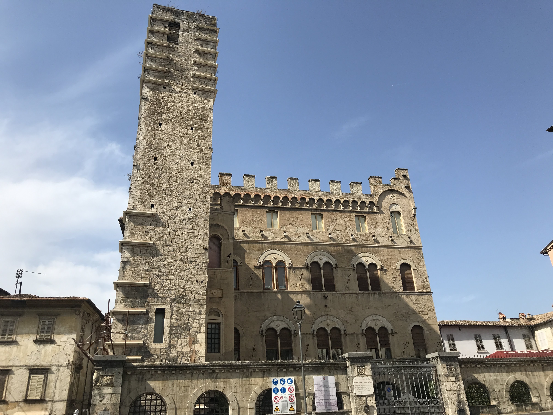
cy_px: 208
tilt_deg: +25.7
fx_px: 447
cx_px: 276
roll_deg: +4.1
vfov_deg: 49.7
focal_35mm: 28
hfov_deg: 63.4
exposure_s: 1/2907
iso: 20
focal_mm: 3.99
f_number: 1.8
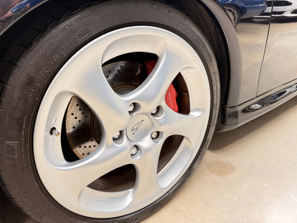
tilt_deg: -24.9
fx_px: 206
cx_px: 148
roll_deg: +5.8
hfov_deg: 71.6
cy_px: 112
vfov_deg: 56.8
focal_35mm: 24
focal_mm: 6.76
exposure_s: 1/69
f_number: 1.78
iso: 200
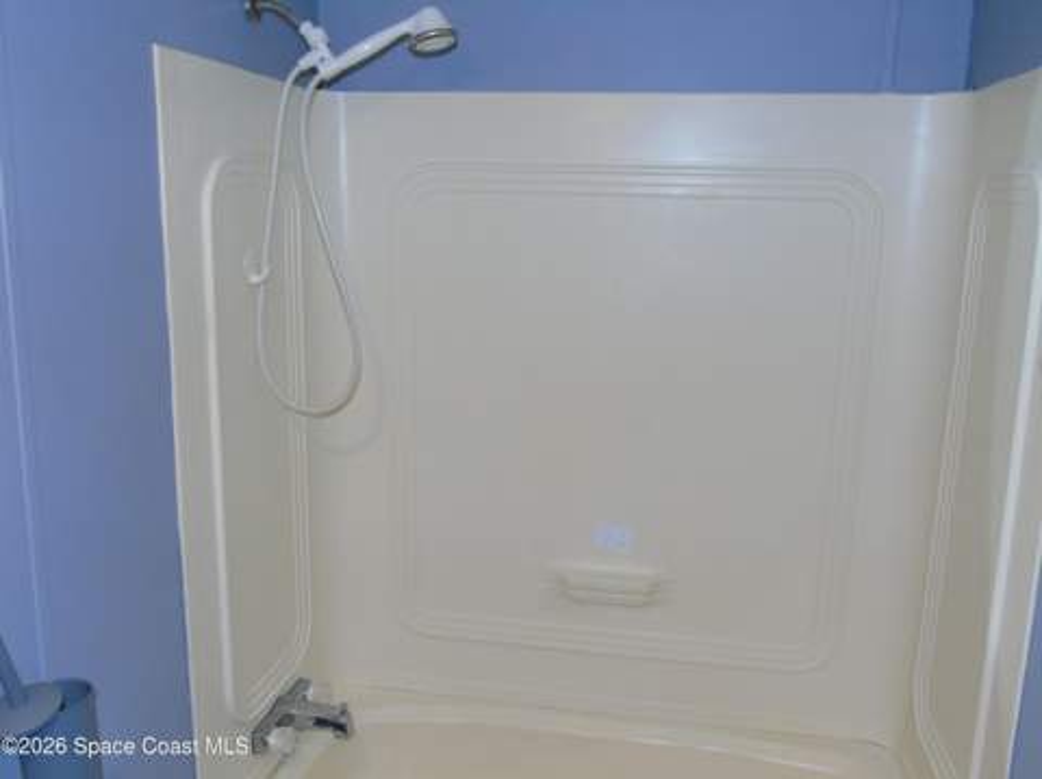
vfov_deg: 48.2
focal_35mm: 29
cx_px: 521
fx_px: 872
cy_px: 390
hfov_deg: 61.7
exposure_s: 1/40
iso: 200
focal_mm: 5.2
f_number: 3.6
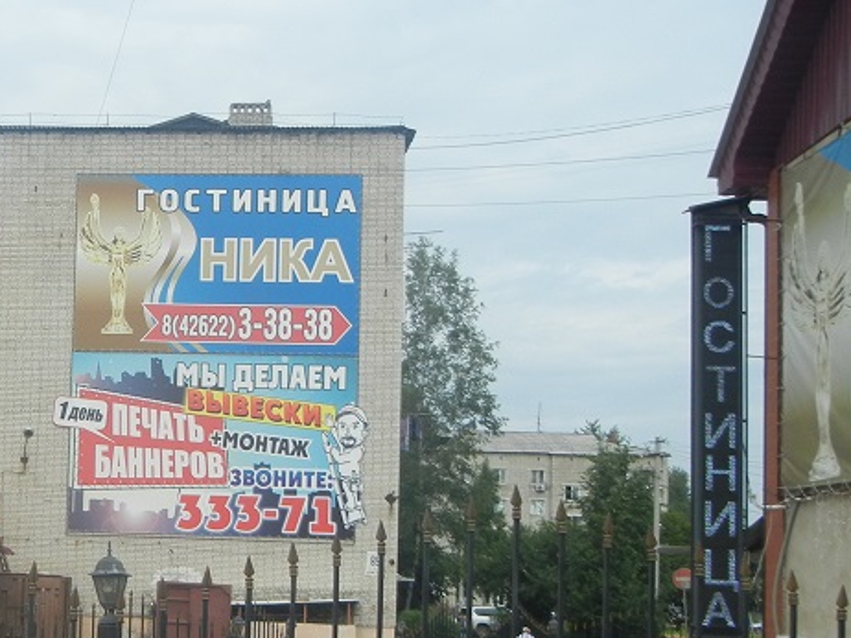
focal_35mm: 65
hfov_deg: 27.7
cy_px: 524
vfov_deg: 22.2
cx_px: -39
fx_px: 1597
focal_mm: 5.4
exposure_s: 1/417
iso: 160
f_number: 7
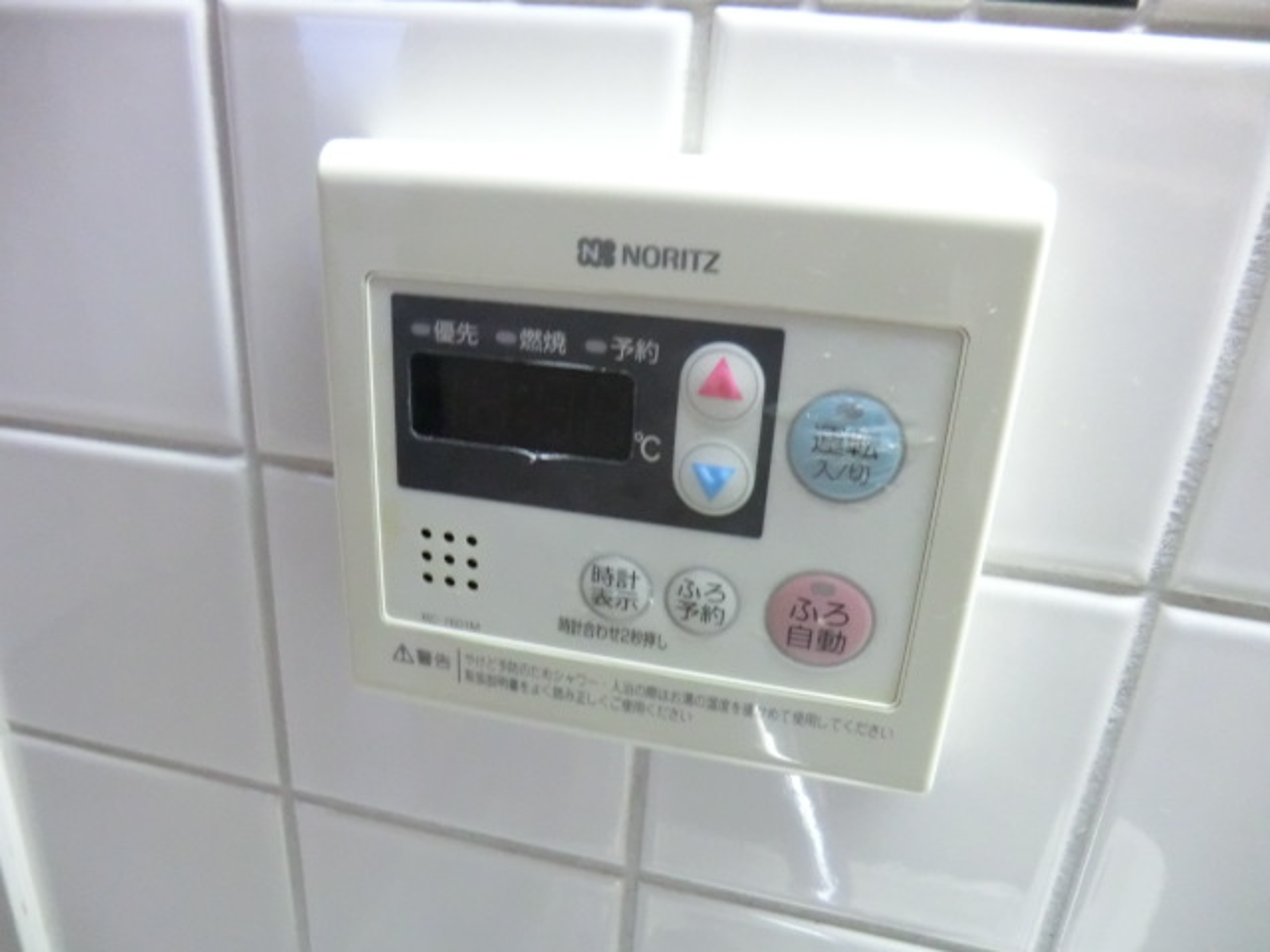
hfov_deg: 71.6
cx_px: 635
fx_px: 881
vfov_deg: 56.8
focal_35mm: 24
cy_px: 476
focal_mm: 4.3
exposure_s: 1/30
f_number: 3.2
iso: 800
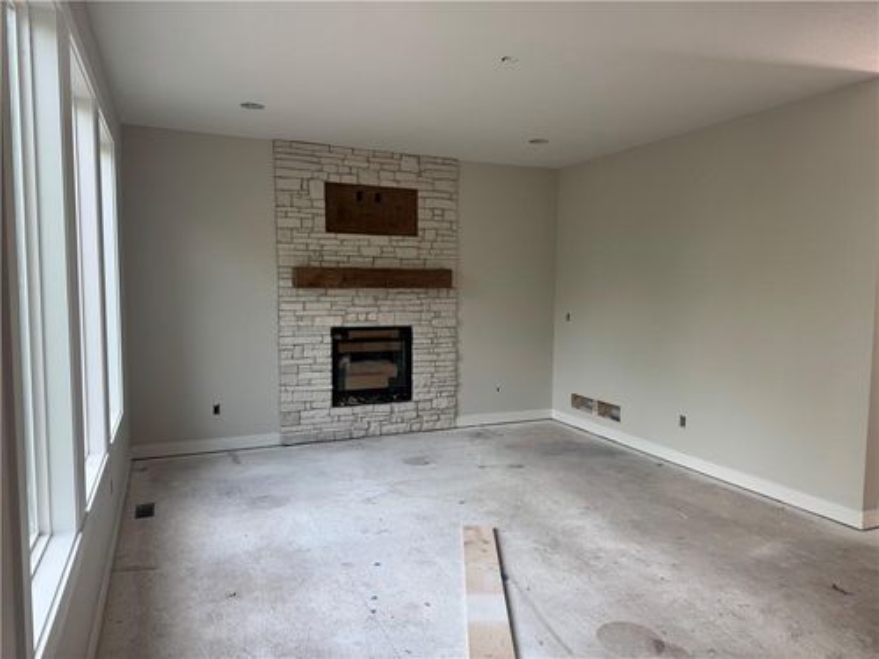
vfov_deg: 56.8
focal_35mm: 24
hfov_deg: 71.6
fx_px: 609
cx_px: 440
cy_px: 330
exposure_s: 1/132
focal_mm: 6.76
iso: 50
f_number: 1.78
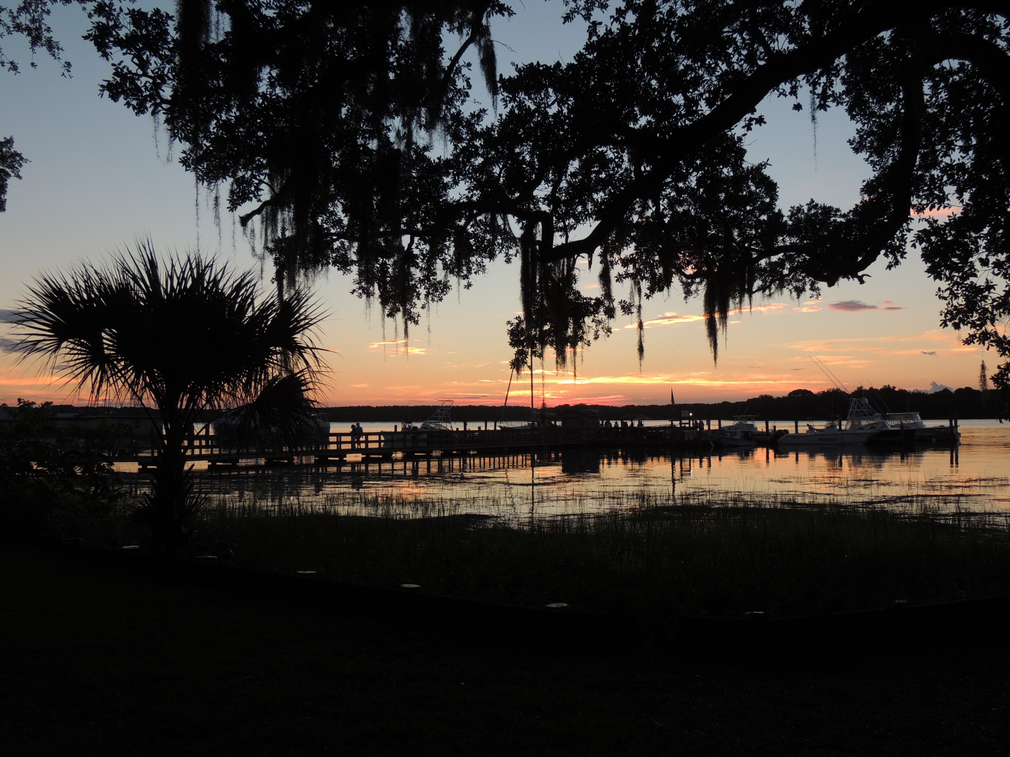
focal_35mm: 34
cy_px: 379
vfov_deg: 41.8
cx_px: 541
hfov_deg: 53.9
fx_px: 992
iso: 100
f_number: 3.1
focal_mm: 5.3
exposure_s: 1/125
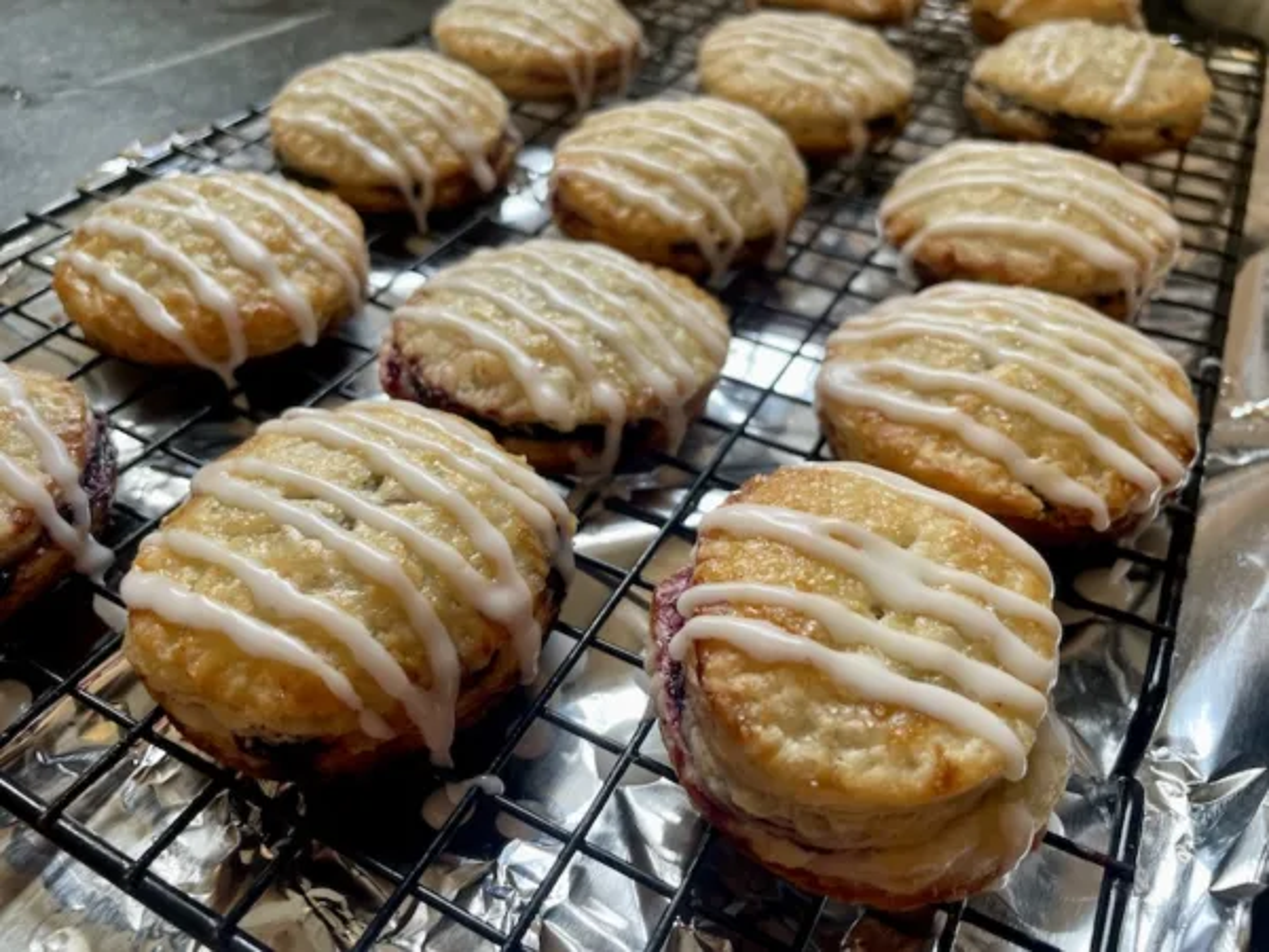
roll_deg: -2.2
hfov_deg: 67.3
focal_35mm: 26
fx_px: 953
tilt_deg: -42.1
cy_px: 476
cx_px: 634
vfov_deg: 53.1
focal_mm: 4.2
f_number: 1.6
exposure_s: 1/121
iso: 125
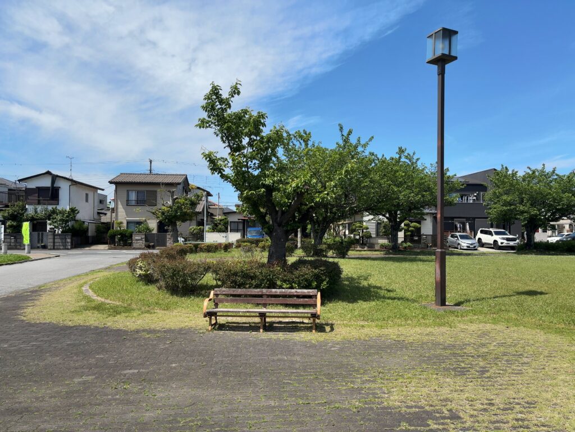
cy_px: 216
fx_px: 432
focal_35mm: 26
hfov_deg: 67.3
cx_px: 288
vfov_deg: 53.1
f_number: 1.6
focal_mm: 5.96
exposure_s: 1/3311
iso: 50
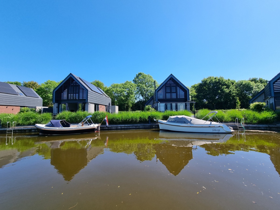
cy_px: 105
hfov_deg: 106.2
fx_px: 105
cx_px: 140
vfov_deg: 89.9
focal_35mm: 13
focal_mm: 2.2
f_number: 2.2
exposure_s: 1/1152
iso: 50
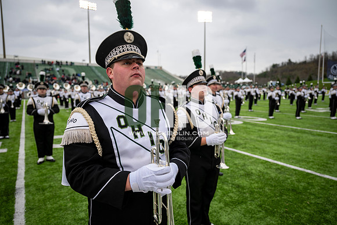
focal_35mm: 24
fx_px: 225
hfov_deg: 73.7
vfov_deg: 53.2
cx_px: 168
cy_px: 112
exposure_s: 1/500
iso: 100
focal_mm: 24
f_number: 2.8
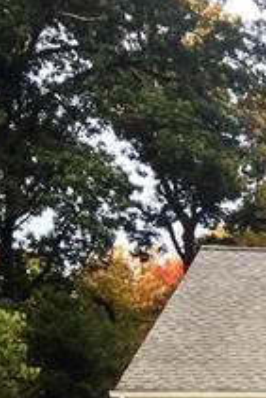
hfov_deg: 11.5
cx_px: 583
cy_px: 389
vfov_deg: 19.1
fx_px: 1151
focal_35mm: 104
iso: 50
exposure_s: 1/775
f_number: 2.4
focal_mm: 4.12
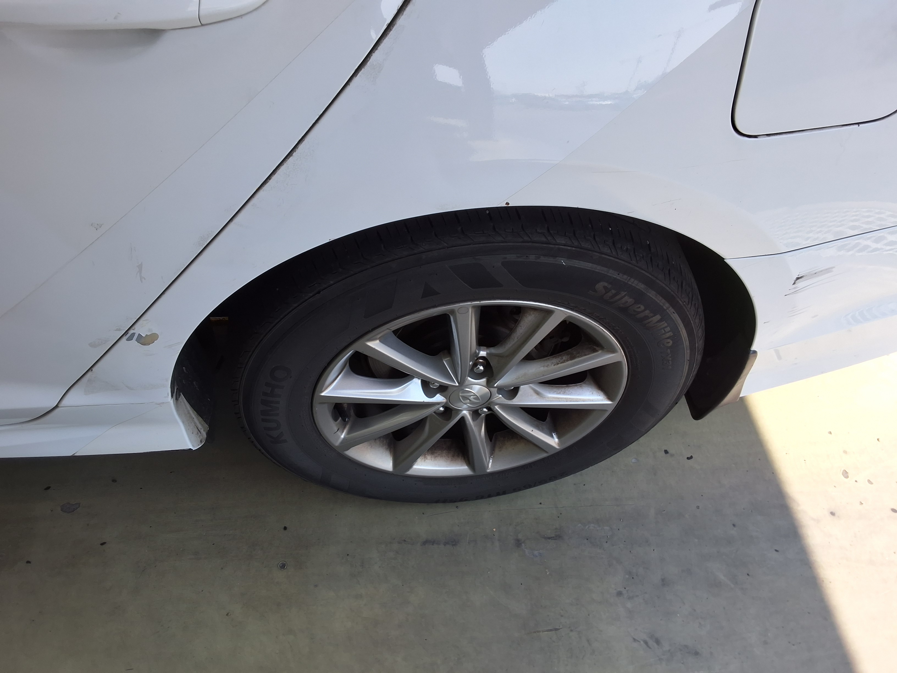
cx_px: 448
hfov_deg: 63.4
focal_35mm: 28
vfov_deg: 49.7
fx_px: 726
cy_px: 336
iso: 32
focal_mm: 2.91
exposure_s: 1/525
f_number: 1.9
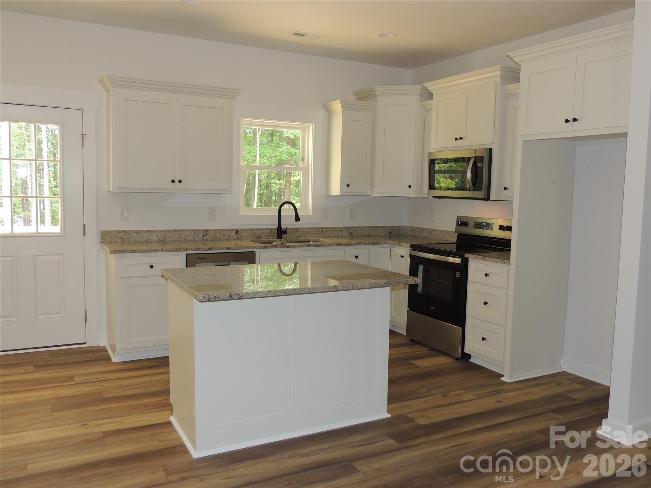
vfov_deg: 46.8
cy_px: 244
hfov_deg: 60.0
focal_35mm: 30
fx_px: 564
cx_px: 326
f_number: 3.1
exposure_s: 1/30
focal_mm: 5.3
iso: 125
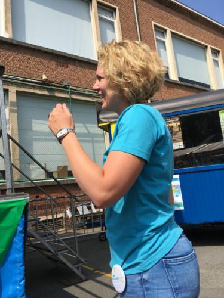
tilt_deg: +8.8
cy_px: 149
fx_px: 250
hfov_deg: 48.2
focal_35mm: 29
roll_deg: +4.2
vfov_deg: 61.7
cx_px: 112
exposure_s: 1/1425
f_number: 2.2
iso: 25
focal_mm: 4.15
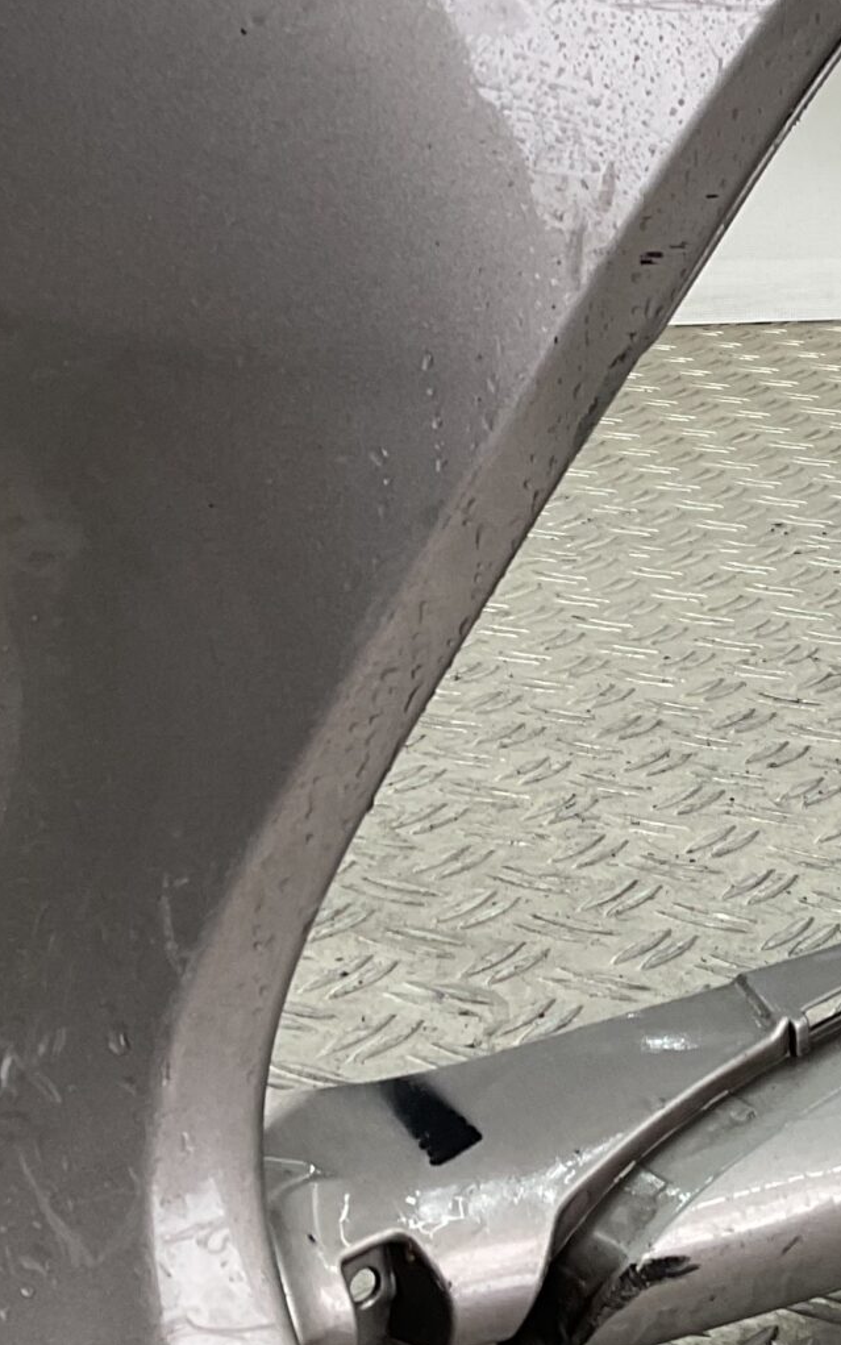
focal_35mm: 77
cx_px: 766
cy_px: 434
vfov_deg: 26.6
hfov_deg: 16.7
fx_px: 2823
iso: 32
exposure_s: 1/100
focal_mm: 3
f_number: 1.8
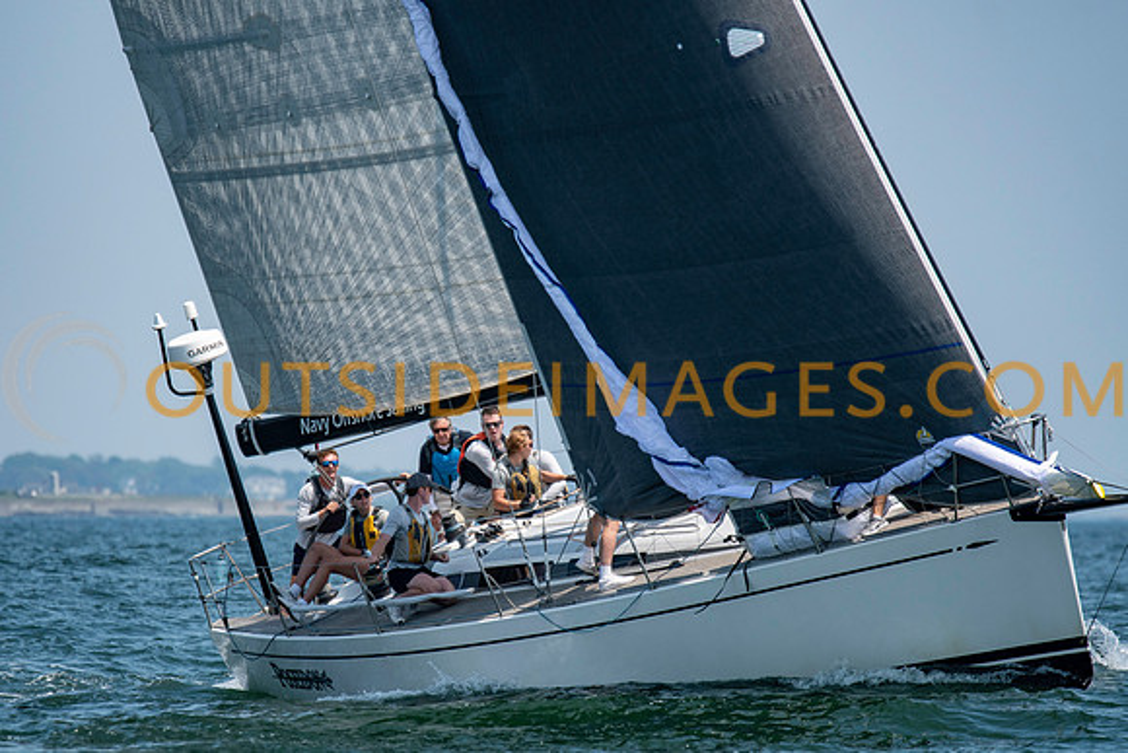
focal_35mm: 498
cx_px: 513
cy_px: 410
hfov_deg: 4.1
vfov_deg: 2.8
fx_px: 15620
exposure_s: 1/2500
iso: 200
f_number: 4
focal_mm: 300
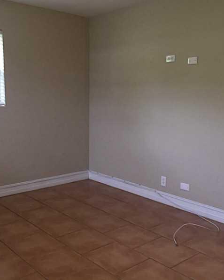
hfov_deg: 39.1
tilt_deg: -7.5
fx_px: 315
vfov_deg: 47.9
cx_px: 101
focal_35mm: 38
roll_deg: -1.2
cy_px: 140
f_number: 2.2
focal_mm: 4.15
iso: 50
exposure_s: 1/30
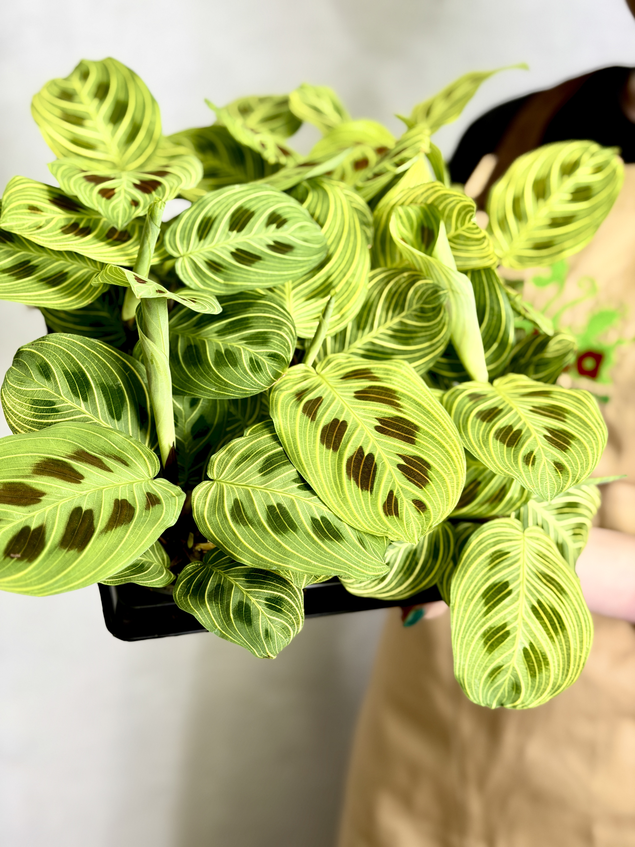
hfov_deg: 30.3
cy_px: 424
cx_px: 318
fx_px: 1174
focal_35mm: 48
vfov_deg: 39.7
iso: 50
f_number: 1.78
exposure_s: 1/121
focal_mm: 6.76
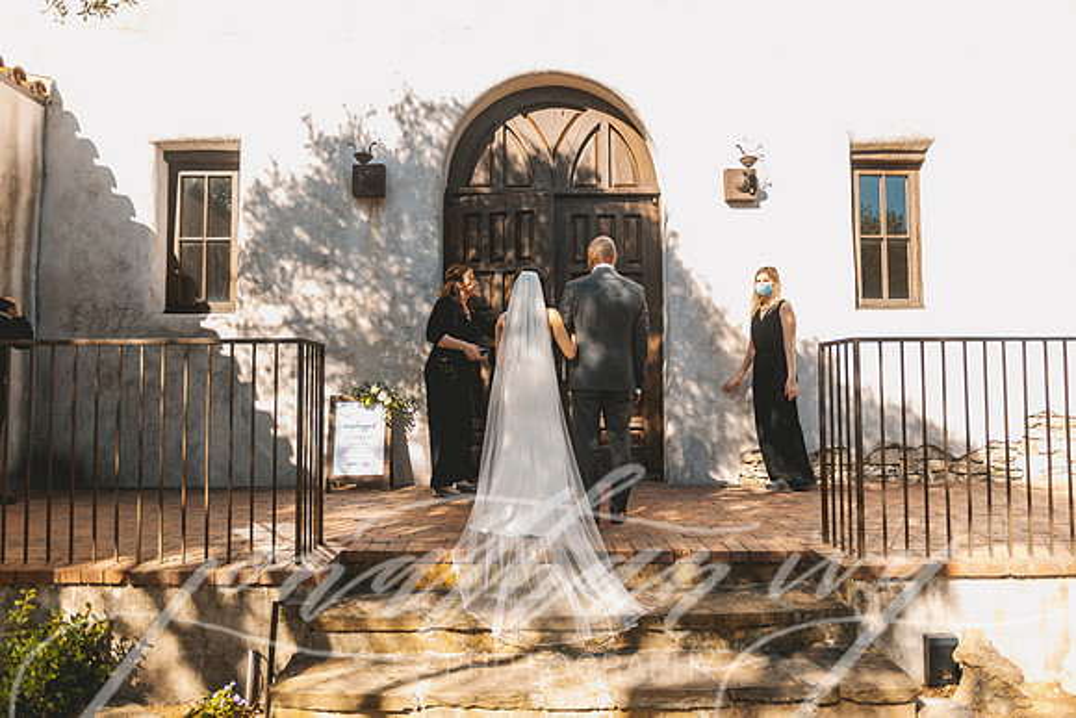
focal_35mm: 26
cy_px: 359
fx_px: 777
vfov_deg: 49.6
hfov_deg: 69.4
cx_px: 538
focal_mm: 26
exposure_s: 1/4000
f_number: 2.8
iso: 1000
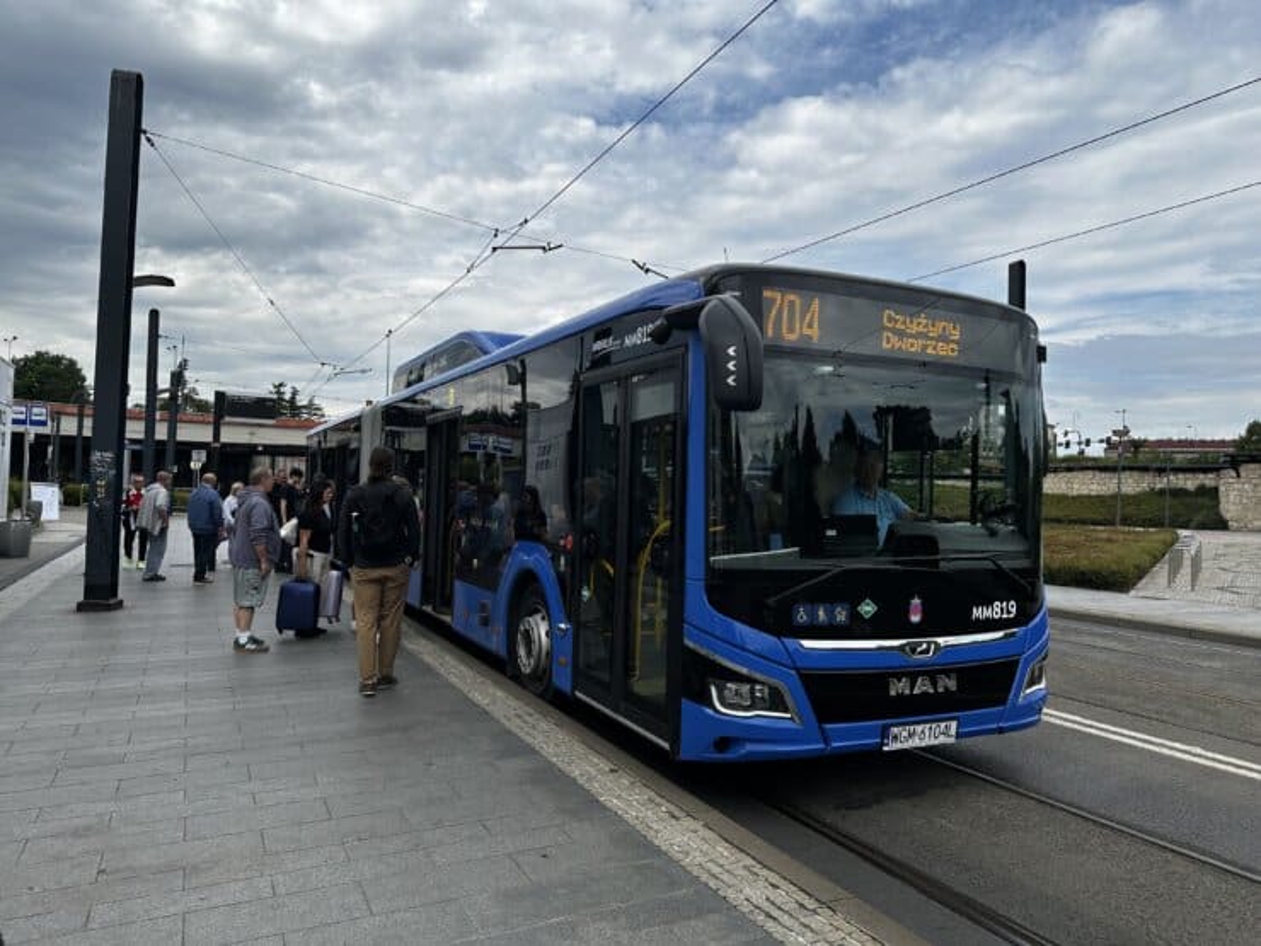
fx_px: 874
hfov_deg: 71.6
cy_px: 473
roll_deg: -1.2
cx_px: 630
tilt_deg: +2.0
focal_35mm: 24
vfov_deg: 56.8
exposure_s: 1/5000
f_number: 1.78
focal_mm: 6.86
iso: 80
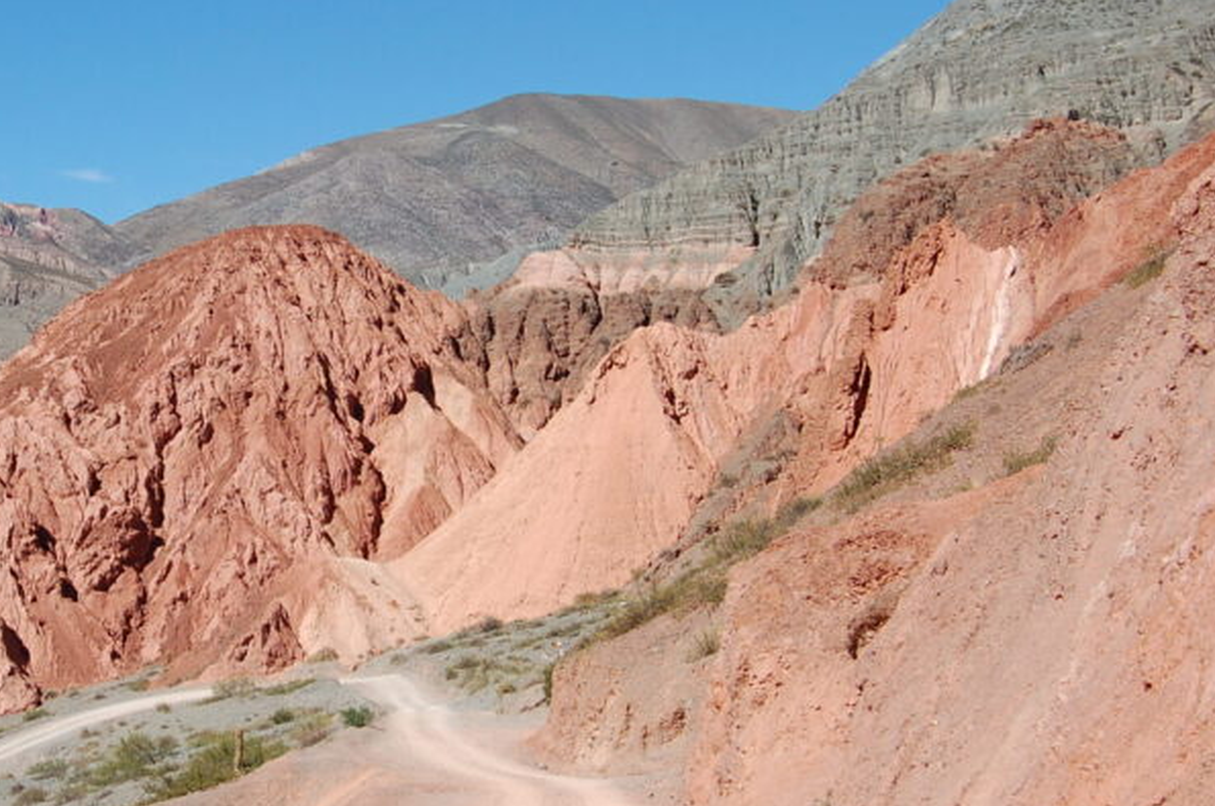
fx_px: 2090
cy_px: 381
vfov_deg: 21.8
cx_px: 251
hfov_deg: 31.6
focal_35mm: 62
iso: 200
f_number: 10
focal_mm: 24
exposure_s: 1/250
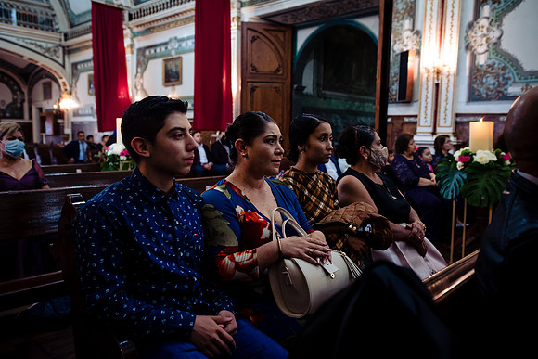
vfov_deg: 43.6
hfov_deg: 61.9
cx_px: 269
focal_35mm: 30
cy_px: 180
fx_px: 448
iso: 1600
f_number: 3.2
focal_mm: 30
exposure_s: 1/100
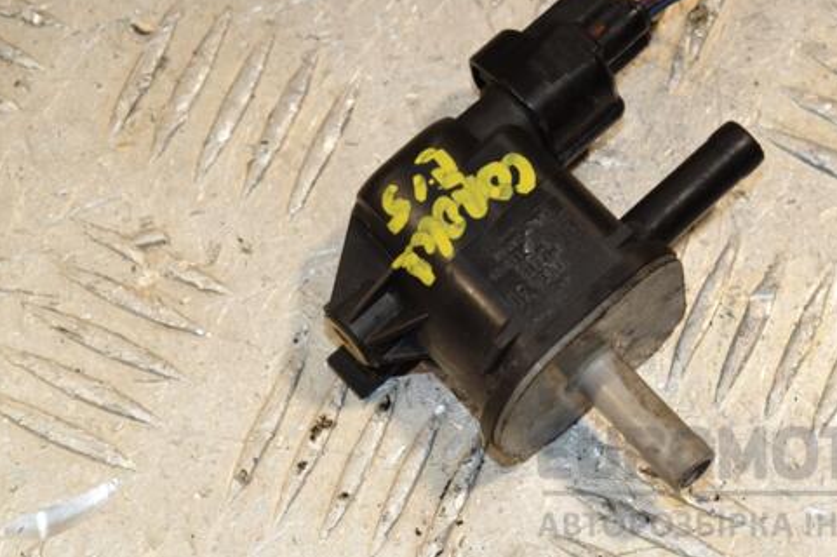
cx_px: 505
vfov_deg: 7.0
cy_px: 221
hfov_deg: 10.5
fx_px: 4568
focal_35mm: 197
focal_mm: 105
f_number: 10
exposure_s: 1/200
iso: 800
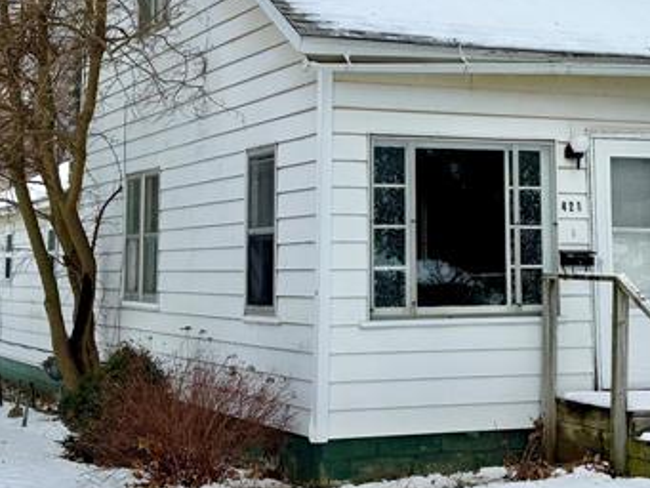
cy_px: 112
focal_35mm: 78
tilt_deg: +5.4
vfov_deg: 18.8
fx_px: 1465
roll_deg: +0.4
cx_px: 412
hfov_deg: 24.9
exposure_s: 1/3106
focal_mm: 5.96
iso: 50
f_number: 1.6
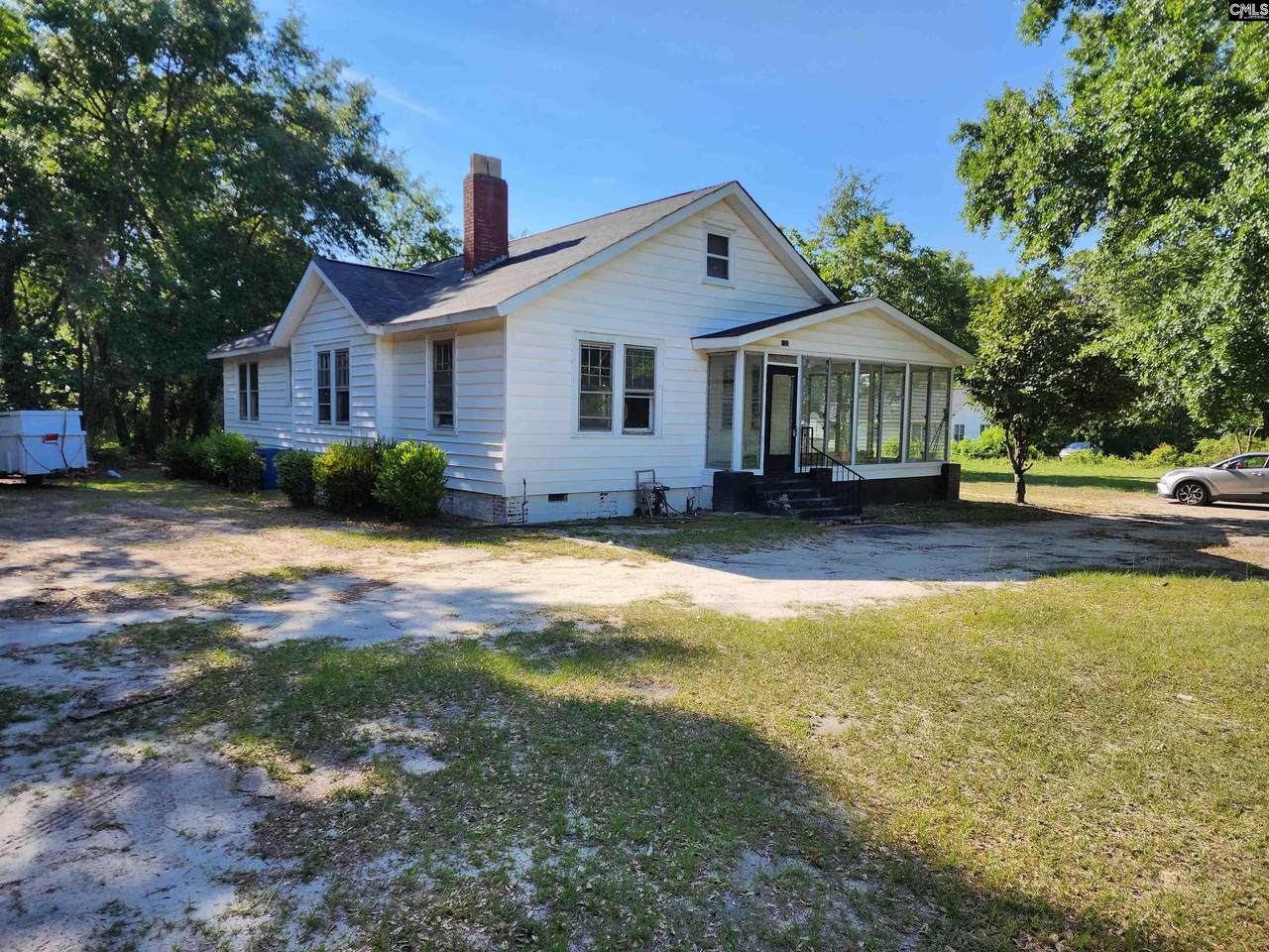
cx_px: 634
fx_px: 843
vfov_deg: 58.9
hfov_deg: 73.9
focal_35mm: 23
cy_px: 476
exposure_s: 1/647
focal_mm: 6.4
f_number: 1.8
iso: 12
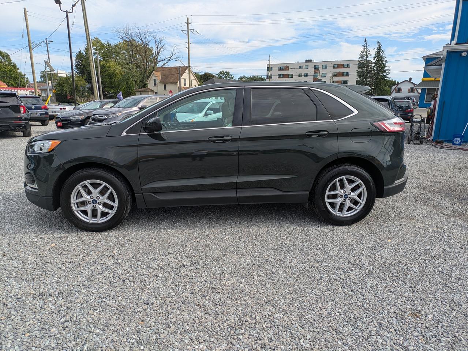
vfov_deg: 54.9
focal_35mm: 25
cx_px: 234
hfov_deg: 69.4
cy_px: 176
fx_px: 338
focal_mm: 5.43
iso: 48
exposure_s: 1/1247
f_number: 1.89
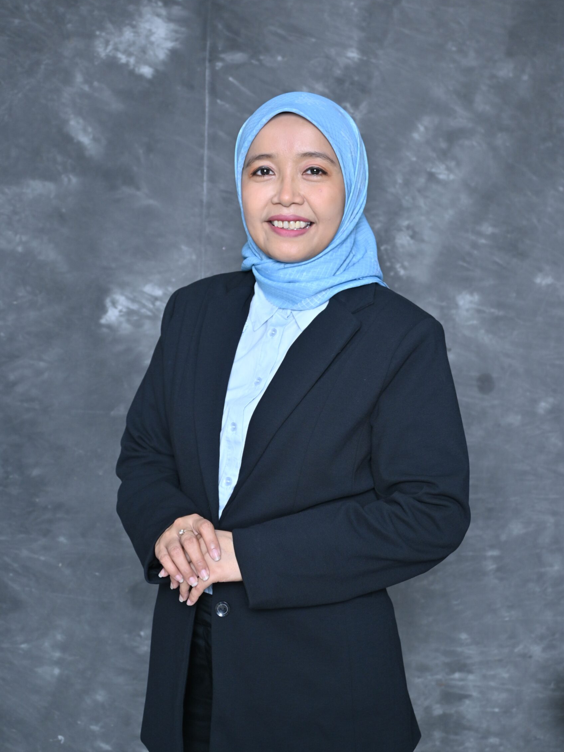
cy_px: 396
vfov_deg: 31.9
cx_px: 284
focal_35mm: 61
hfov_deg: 24.2
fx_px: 1315
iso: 200
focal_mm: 37
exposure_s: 1/100
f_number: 5.6
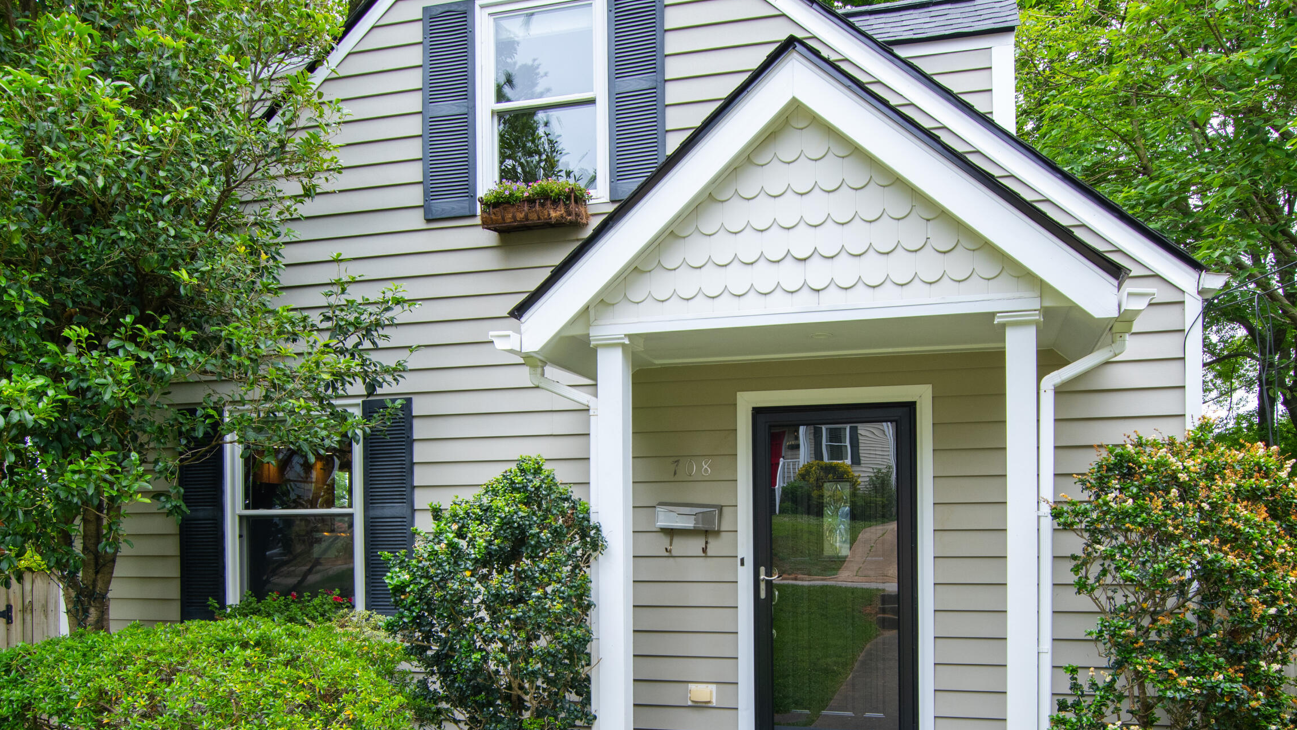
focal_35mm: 29
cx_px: 726
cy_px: 534
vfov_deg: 39.3
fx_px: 997
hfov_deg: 65.8
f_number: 8
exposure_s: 1/100
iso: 250
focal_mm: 14
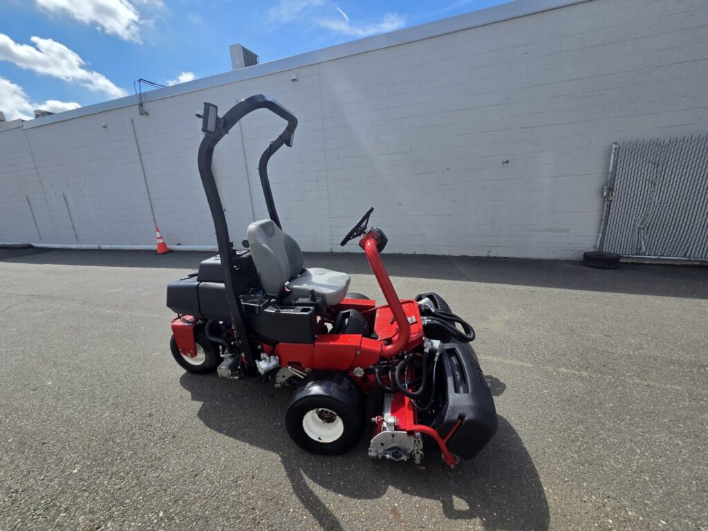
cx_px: 354
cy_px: 266
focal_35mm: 13
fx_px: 266
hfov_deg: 106.2
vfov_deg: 89.9
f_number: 2.2
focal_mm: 2.2
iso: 100
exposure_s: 1/3882
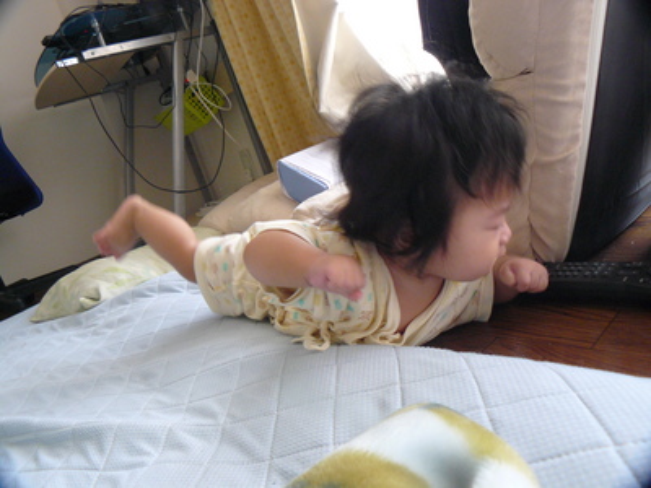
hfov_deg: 51.4
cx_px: 326
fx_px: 677
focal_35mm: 36
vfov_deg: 39.7
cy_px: 244
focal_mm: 6
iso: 200
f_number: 2.8
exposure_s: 1/25
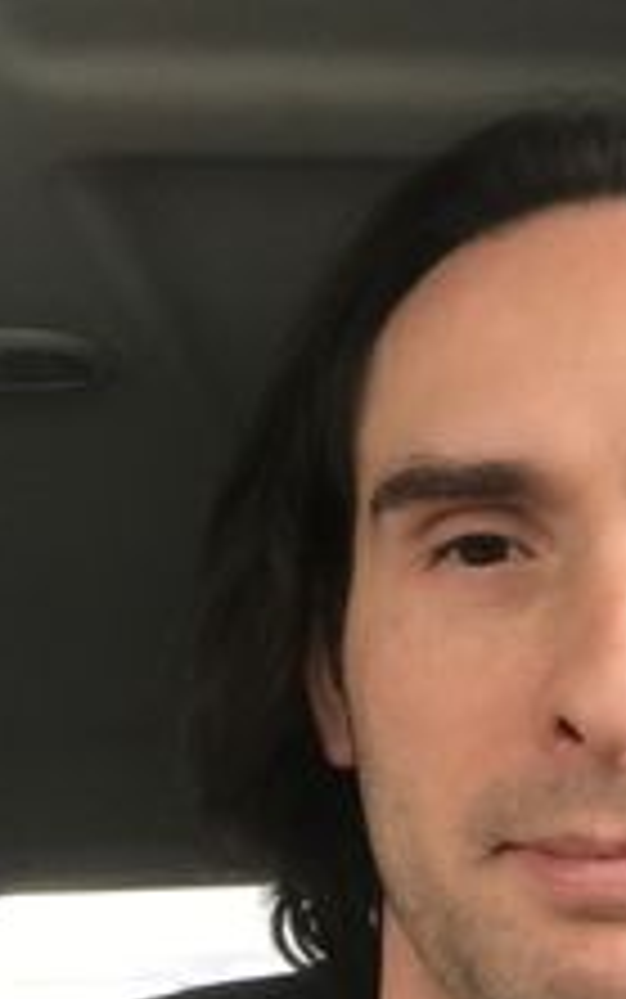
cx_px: 653
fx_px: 1663
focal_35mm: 61
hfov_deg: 20.5
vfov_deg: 33.4
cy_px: 425
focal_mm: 2.87
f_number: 2.2
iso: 25
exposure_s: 1/120
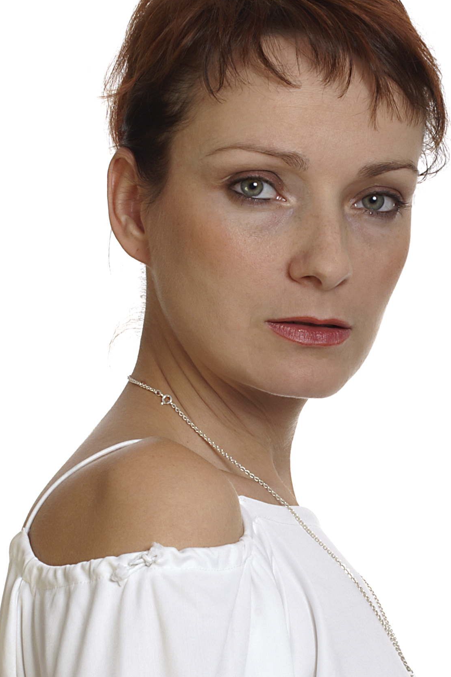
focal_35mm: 244
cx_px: 331
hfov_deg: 5.6
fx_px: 4584
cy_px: 496
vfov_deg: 8.4
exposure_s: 1/125
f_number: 22
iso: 100
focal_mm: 90
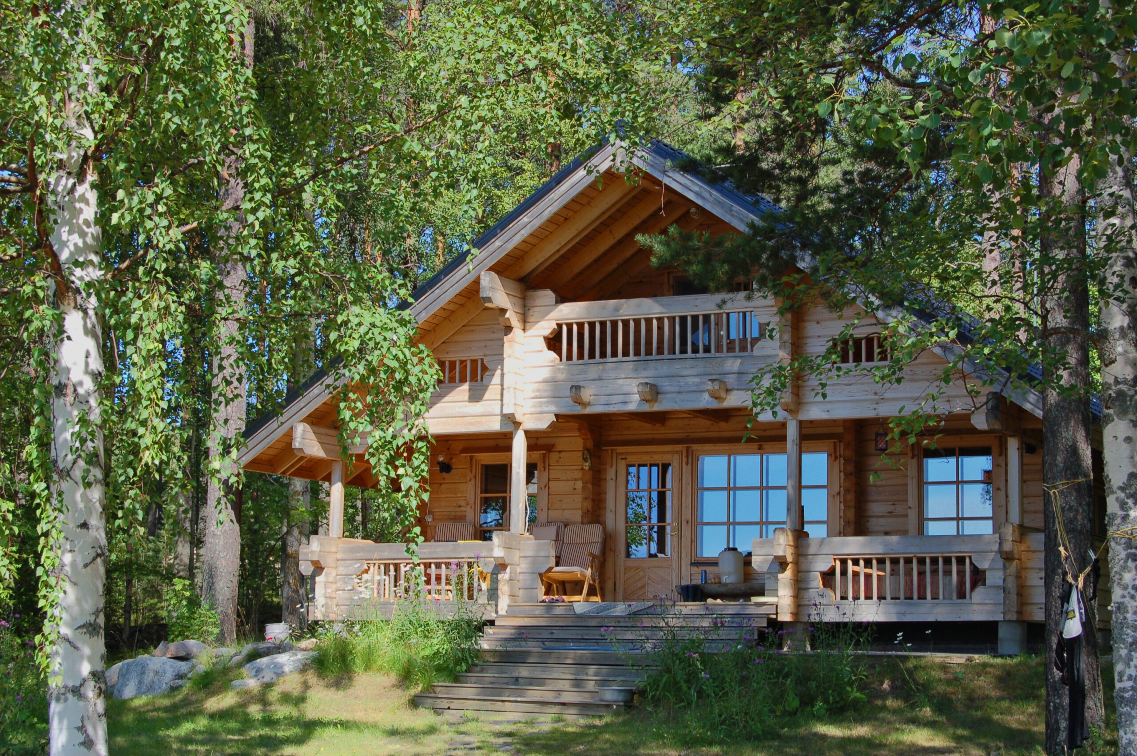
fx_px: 2177
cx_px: 568
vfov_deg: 19.7
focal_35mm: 69
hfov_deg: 29.3
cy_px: 378
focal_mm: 46
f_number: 13
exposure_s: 1/80
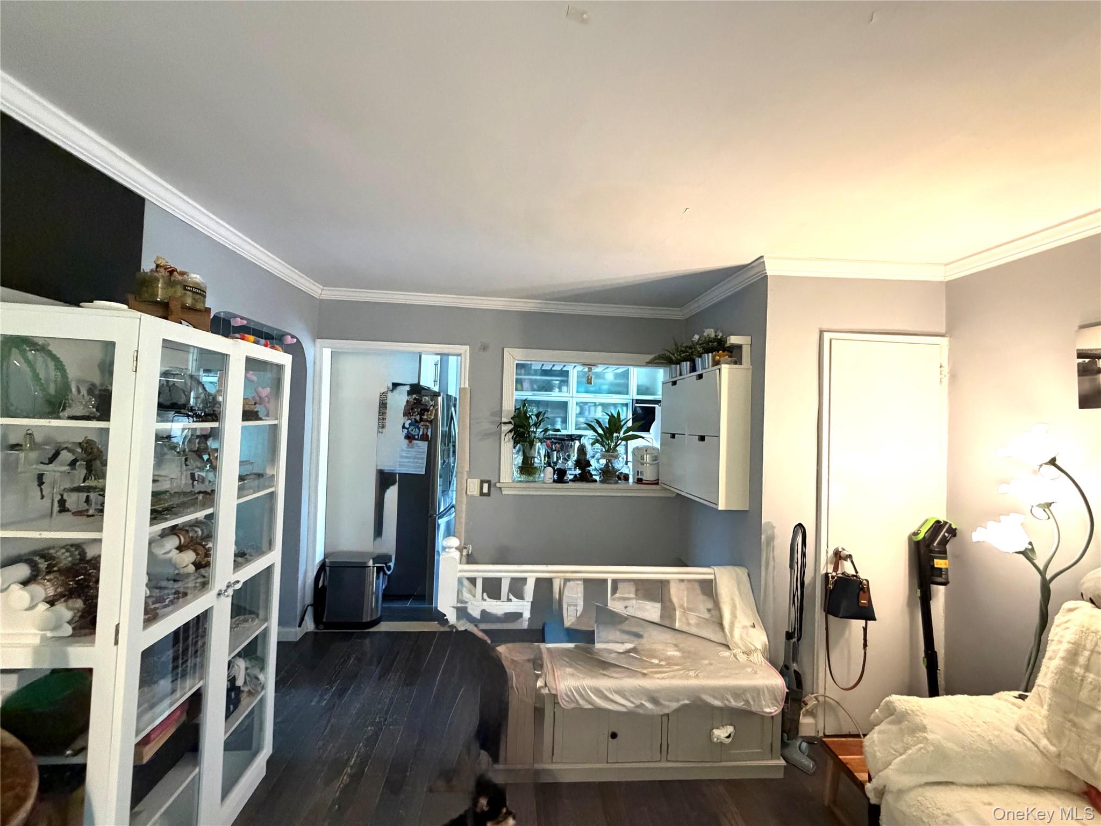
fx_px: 445
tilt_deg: +2.7
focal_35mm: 14
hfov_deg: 102.1
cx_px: 550
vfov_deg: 85.7
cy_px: 413
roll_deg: -2.0
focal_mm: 2.22
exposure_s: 1/60
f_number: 2.2
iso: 640
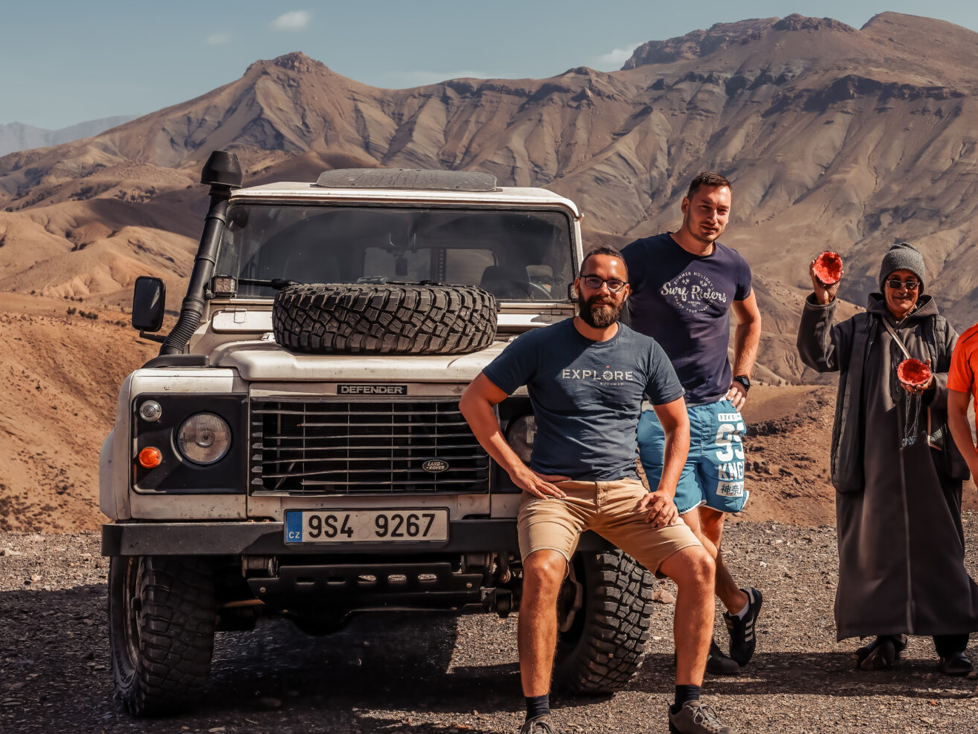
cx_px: 926
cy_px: 305
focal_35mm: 70
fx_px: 1986
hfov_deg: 26.5
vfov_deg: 20.9
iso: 500
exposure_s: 1/1250
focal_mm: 37.7
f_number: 8
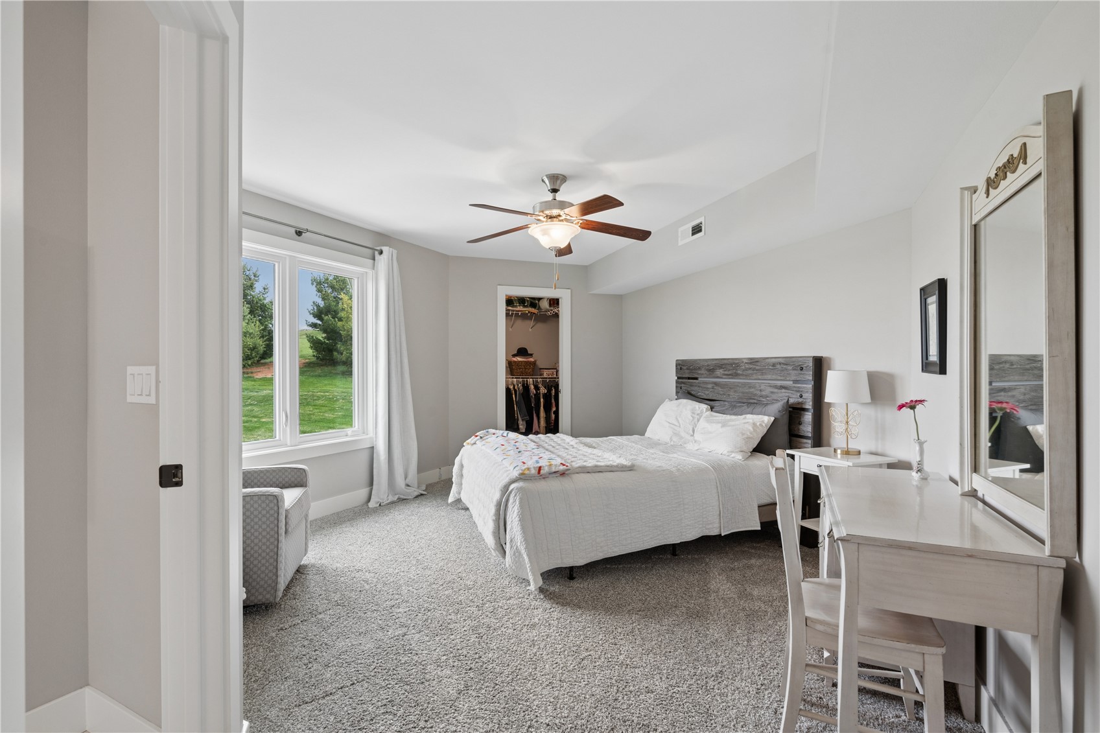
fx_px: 519
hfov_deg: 93.3
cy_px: 366
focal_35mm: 17
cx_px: 550
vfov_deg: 70.4
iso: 400
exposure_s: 1/20
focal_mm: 17
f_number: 9
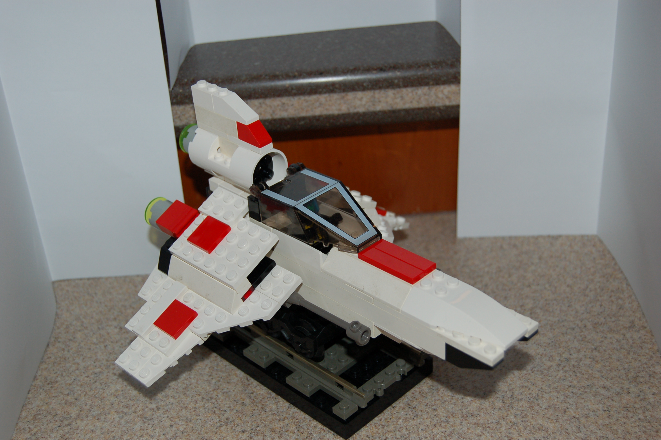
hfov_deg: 37.9
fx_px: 963
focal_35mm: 52
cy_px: 220
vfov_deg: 25.7
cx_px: 330
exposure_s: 1/60
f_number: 4.8
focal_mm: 35
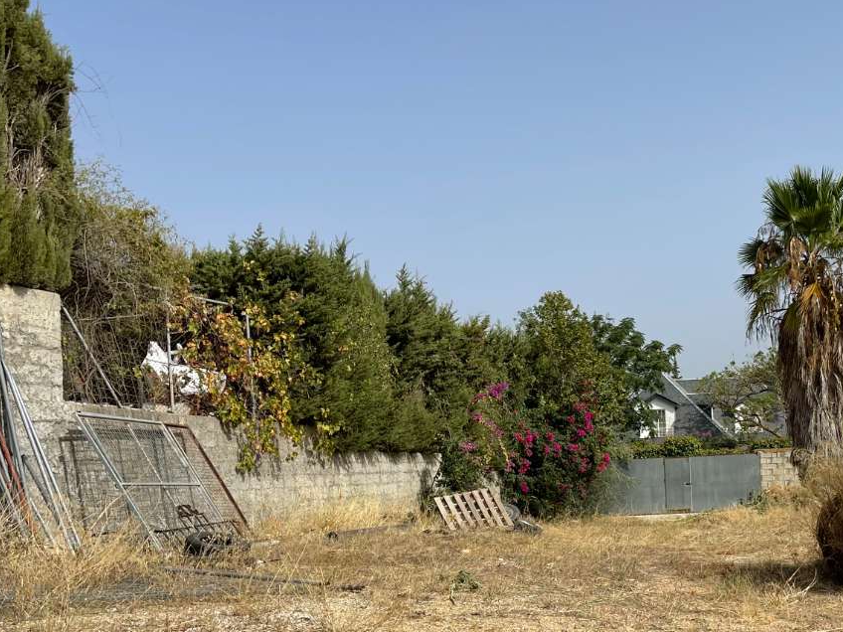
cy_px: 428
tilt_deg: -1.3
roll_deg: +2.0
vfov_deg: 31.2
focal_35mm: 46
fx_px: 1120
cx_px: 687
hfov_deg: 39.4
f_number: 1.6
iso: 32
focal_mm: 5.1
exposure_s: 1/5128
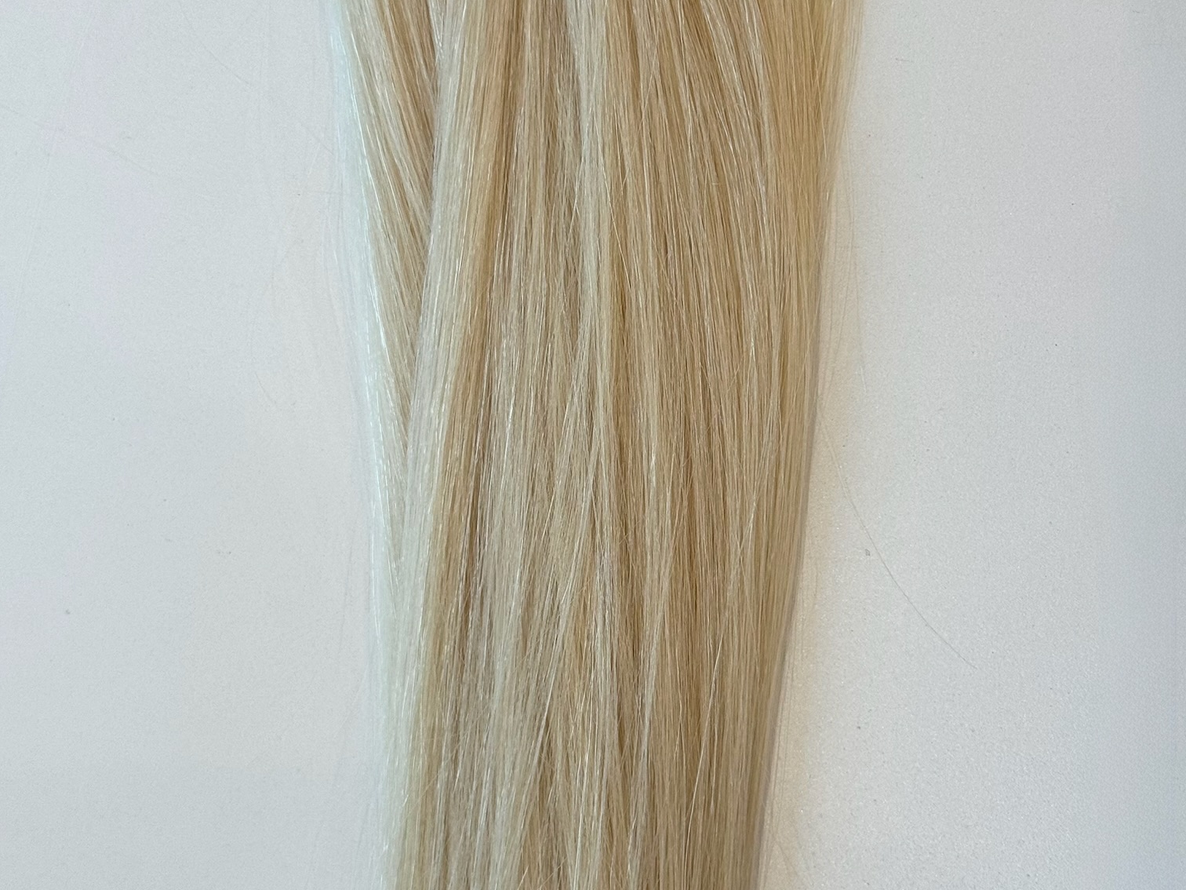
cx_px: 596
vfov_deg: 22.6
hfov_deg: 29.8
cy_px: 502
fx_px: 2227
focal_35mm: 65
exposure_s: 1/60
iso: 50
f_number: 1.78
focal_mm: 6.76
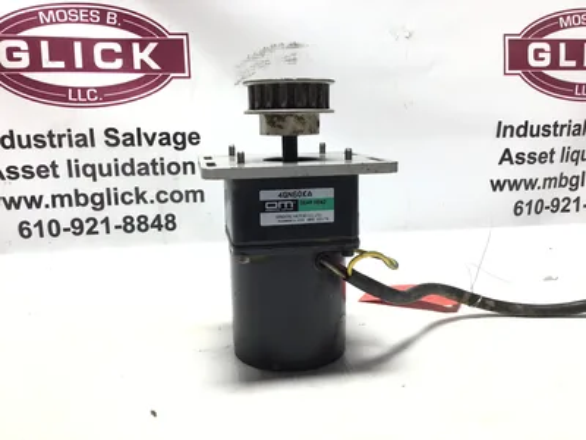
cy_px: 220
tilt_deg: -11.5
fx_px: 525
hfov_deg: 58.4
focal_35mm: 31
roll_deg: +0.1
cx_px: 293
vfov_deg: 45.4
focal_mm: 3.3
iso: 40
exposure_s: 1/120
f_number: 2.4
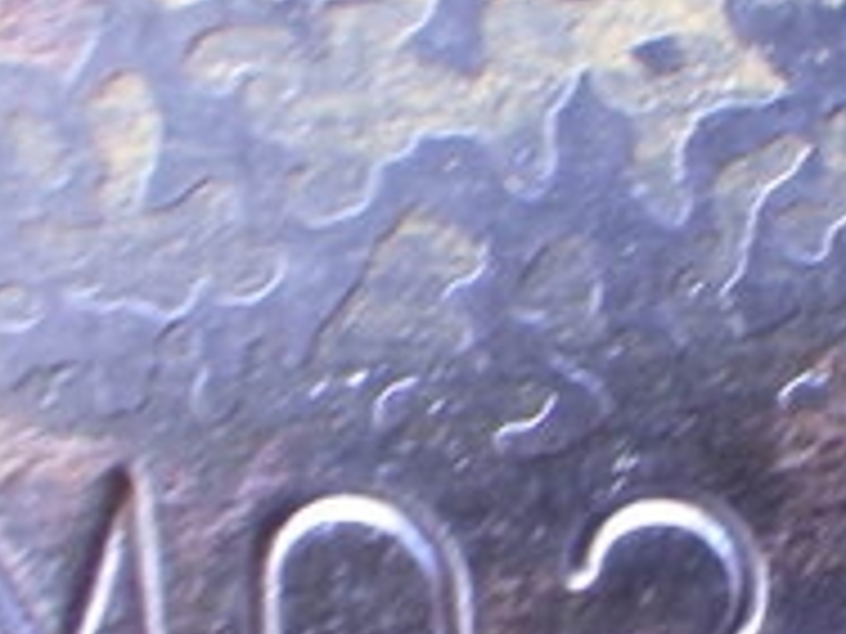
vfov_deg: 16.7
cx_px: 774
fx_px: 2126
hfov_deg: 21.9
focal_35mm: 87
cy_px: 603
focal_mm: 6.1
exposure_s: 1/50
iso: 640
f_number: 3.8
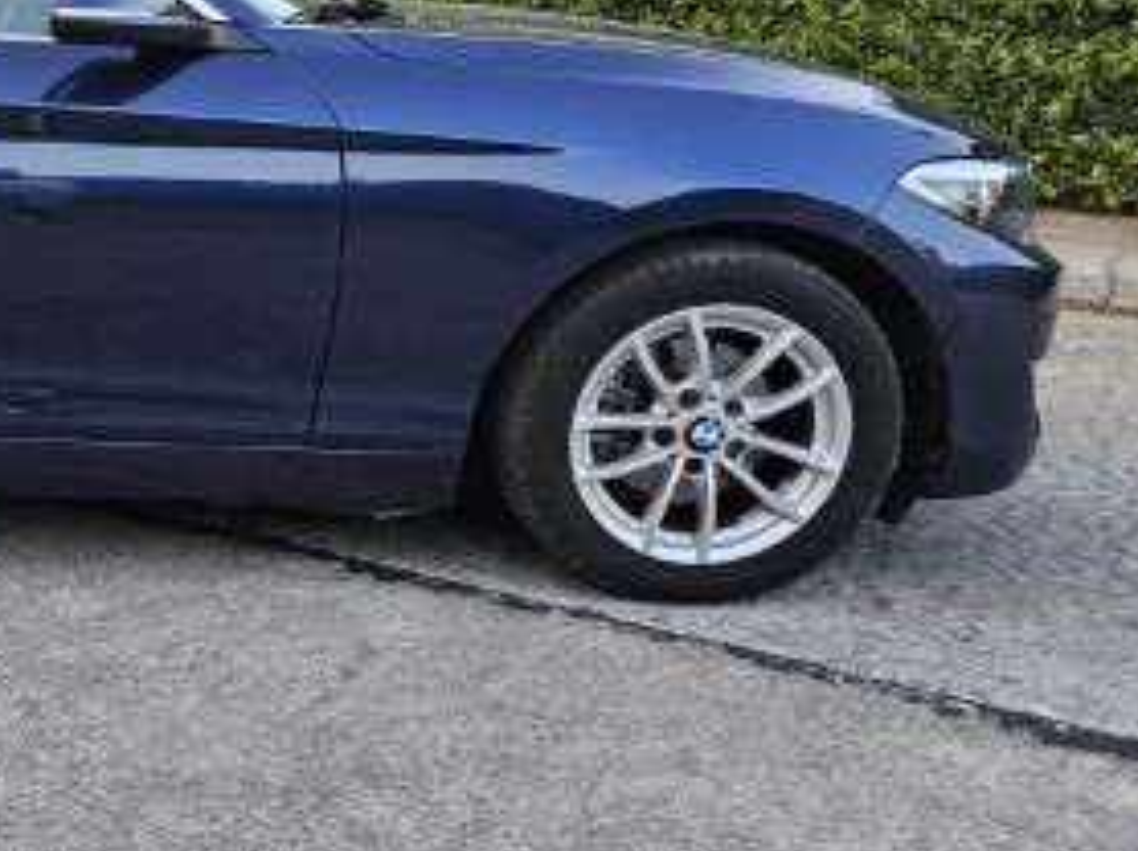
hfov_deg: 31.9
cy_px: 356
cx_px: -123
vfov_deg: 27.4
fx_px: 1741
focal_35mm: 53
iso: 125
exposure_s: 1/180
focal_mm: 6.3
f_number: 1.7
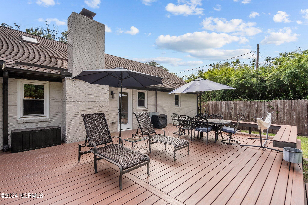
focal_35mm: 16
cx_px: 154
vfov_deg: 73.7
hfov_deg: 96.7
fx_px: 137
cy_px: 102
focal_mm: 16
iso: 320
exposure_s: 1/1250
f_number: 4
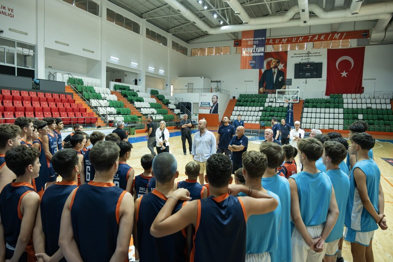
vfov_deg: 53.1
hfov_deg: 73.8
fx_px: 262
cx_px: 196
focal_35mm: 24
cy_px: 131
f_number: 2.8
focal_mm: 16
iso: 5000
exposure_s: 1/400
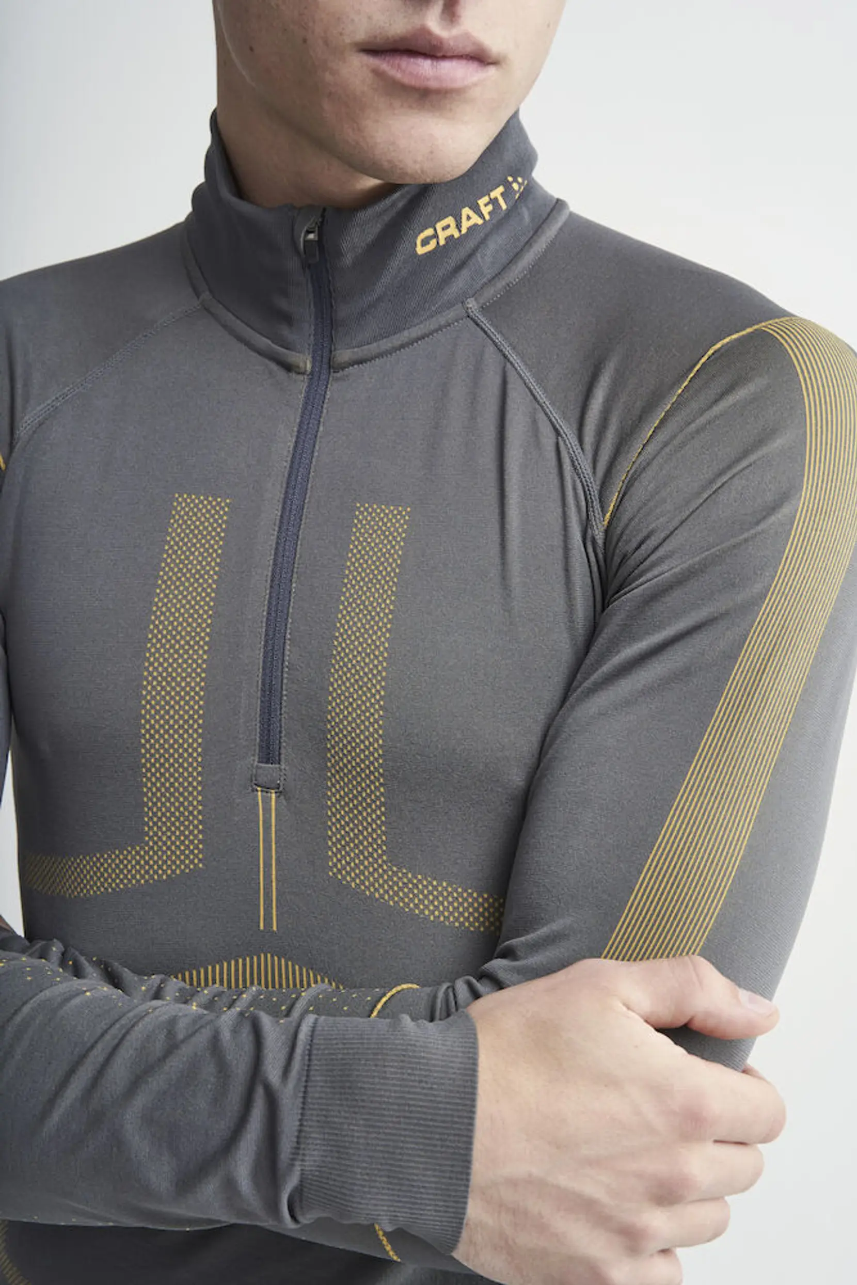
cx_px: 428
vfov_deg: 36.2
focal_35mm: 55
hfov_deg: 24.6
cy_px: 642
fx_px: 1963
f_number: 11
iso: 100
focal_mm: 55
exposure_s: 1/200
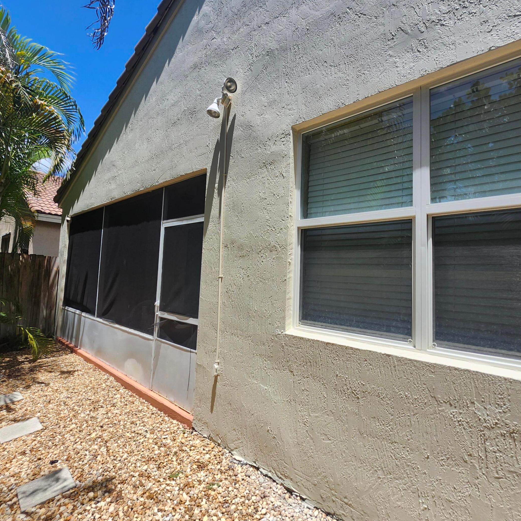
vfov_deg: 87.4
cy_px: 251
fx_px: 272
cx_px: 293
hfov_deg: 87.0
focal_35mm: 16
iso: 40
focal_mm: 1.74
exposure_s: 1/1391
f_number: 2.2
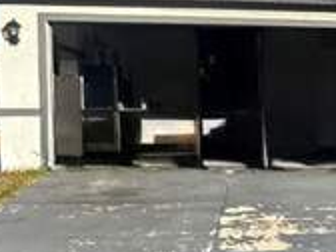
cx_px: 594
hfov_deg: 15.1
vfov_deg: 13.0
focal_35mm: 114
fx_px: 1107
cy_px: 178
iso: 80
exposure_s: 1/4049
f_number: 1.78
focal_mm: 6.76
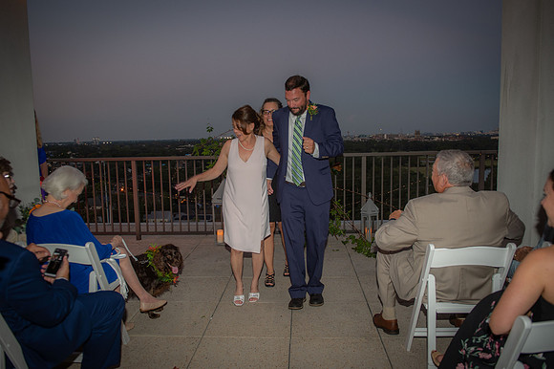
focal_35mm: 29
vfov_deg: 45.5
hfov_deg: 64.5
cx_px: 277
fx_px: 439
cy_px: 184
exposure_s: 1/125
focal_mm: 27
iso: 800
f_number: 3.5
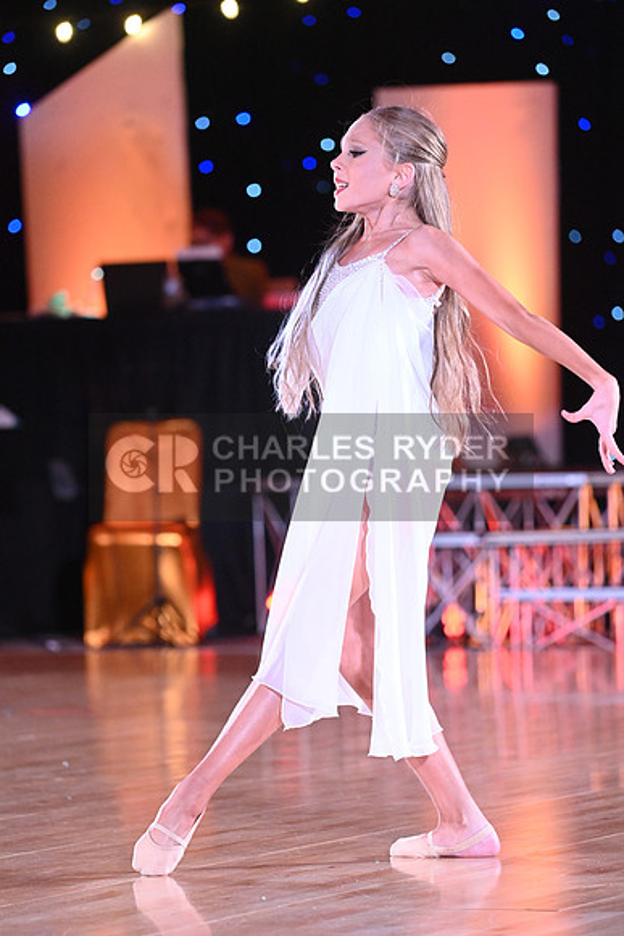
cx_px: 312
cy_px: 468
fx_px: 4807
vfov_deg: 11.1
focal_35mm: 185
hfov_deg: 7.4
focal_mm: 185
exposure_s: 1/400
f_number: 5
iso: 6400
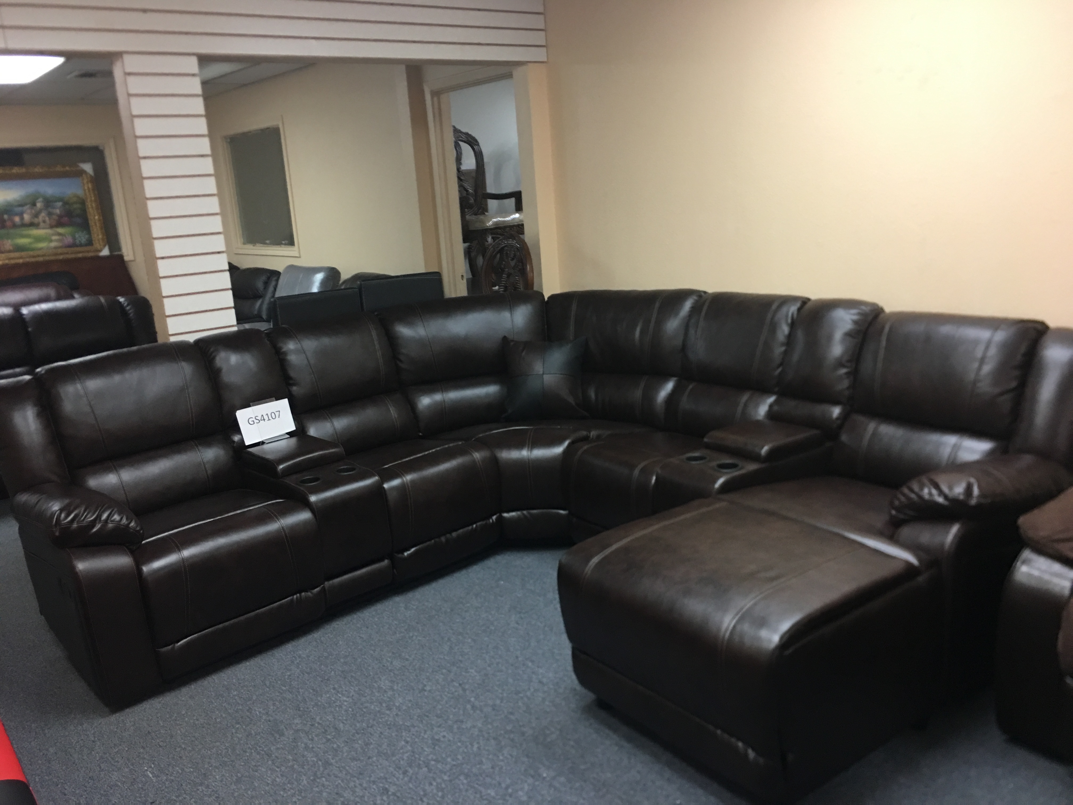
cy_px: 402
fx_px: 899
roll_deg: +4.3
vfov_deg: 48.2
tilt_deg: -12.7
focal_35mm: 29
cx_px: 536
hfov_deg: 61.7
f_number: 2.2
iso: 64
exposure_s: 1/15
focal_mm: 4.15
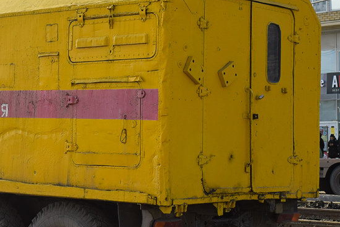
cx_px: 34
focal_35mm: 92
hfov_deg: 21.6
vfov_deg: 14.9
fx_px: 869
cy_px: 106
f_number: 5.6
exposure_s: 1/320
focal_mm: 28
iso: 100
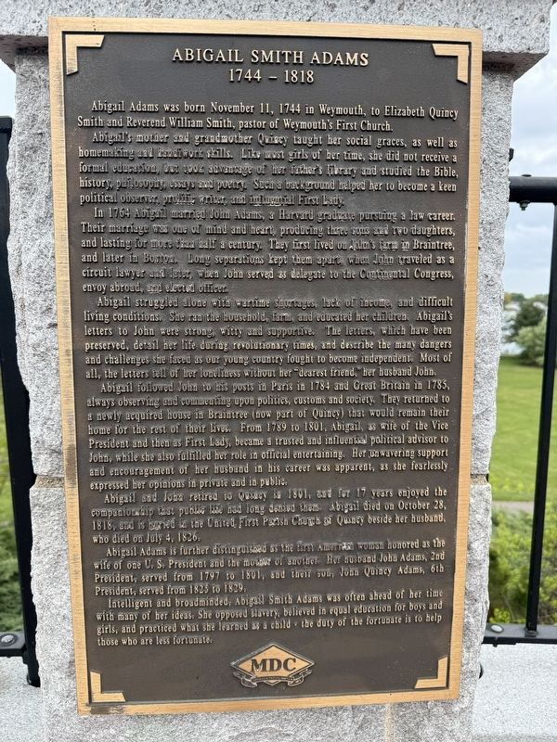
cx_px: 278
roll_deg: +0.0
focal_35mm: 24
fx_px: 515
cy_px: 371
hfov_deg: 56.8
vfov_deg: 71.6
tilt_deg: -6.6
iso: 80
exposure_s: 1/1046
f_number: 1.78
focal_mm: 6.76
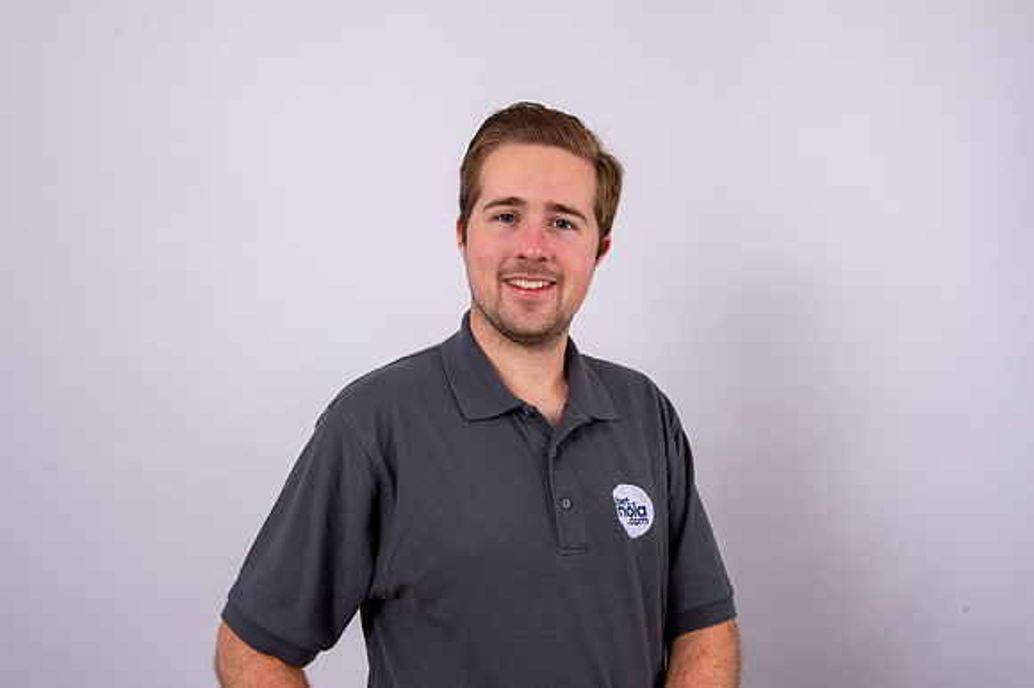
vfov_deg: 36.8
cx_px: 517
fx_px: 1033
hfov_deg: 53.2
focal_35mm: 36
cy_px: 344
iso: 125
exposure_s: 1/200
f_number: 9
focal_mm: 36
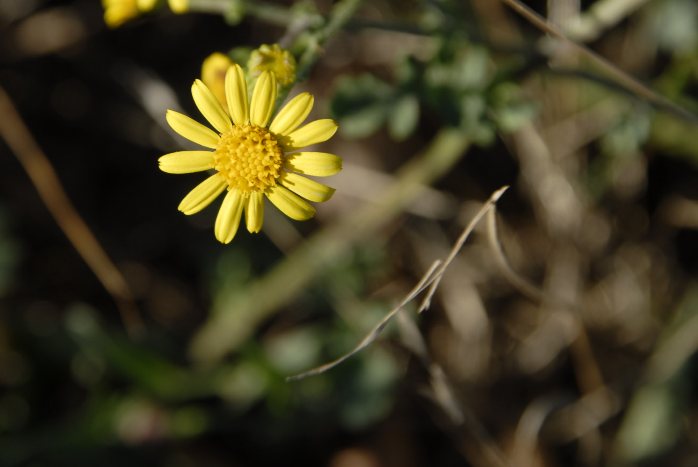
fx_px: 2796
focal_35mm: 144
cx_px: 244
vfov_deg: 9.6
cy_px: 160
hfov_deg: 14.2
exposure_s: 1/250
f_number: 6.3
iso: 100
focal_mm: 70
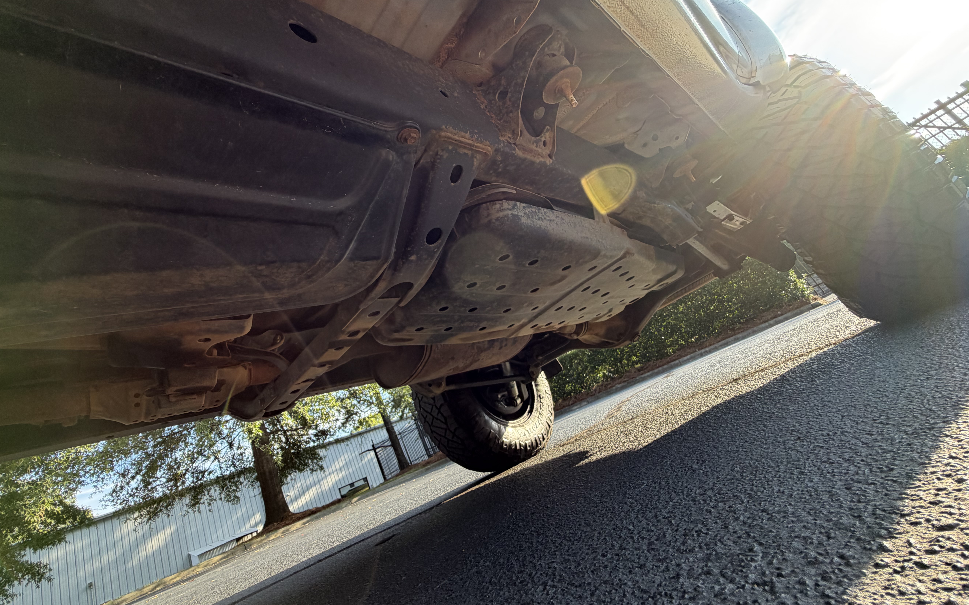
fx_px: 423
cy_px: 290
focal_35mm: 16
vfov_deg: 71.2
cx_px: 449
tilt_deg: +19.9
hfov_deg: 97.6
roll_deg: +24.6
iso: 50
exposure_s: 1/130
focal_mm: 2.22
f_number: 2.2
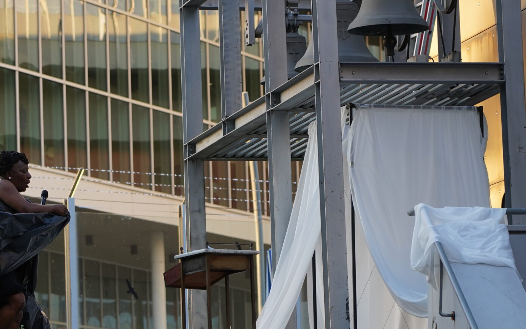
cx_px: 127
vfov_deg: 6.6
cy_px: 256
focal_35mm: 198
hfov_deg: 10.6
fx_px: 2838
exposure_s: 1/320
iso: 400
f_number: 4
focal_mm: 105
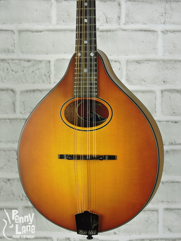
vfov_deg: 14.6
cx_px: 90
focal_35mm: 135
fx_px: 941
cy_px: 120
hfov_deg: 11.0
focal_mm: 24.2
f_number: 5.6
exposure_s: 1/6
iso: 100
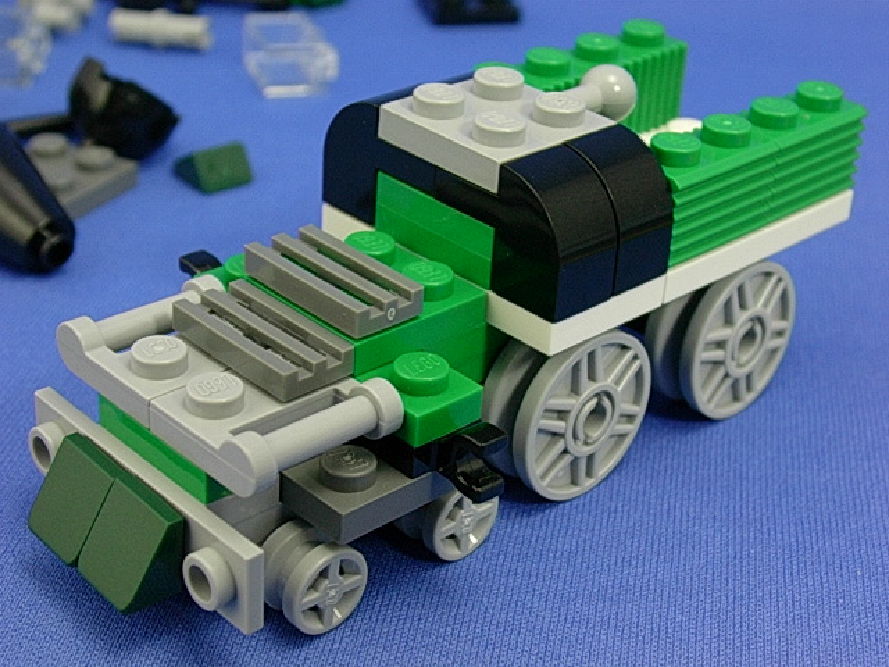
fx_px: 1618
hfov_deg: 30.7
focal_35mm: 63
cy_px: 334
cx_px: 444
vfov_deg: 23.3
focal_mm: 9.6
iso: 70
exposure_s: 1/13.4
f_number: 3.5
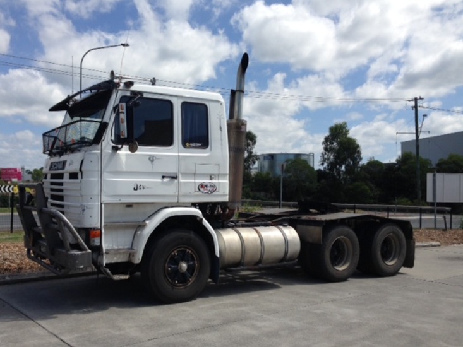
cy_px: 183
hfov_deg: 51.3
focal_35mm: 36
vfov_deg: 39.7
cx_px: 212
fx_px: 482
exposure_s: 1/2169
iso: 50
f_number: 2.4
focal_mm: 4.12
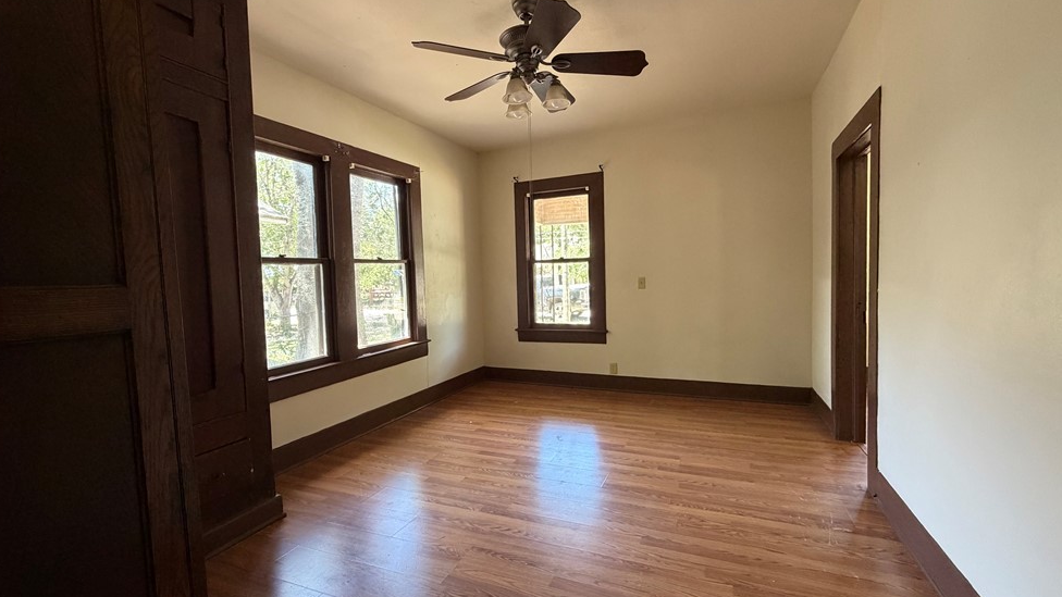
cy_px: 299
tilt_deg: -3.5
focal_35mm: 16
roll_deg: +1.5
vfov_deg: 67.1
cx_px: 526
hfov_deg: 99.4
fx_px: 451
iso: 320
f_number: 2.2
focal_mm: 2.22
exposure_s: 1/60
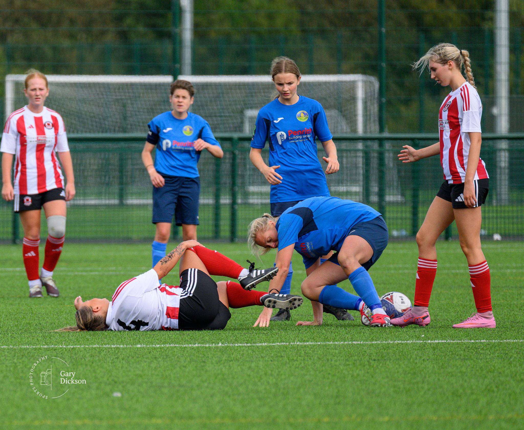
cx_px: 90
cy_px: 308
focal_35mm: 634
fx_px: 9933
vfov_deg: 2.5
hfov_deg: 3.0
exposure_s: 1/1600
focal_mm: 330
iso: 640
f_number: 5.3
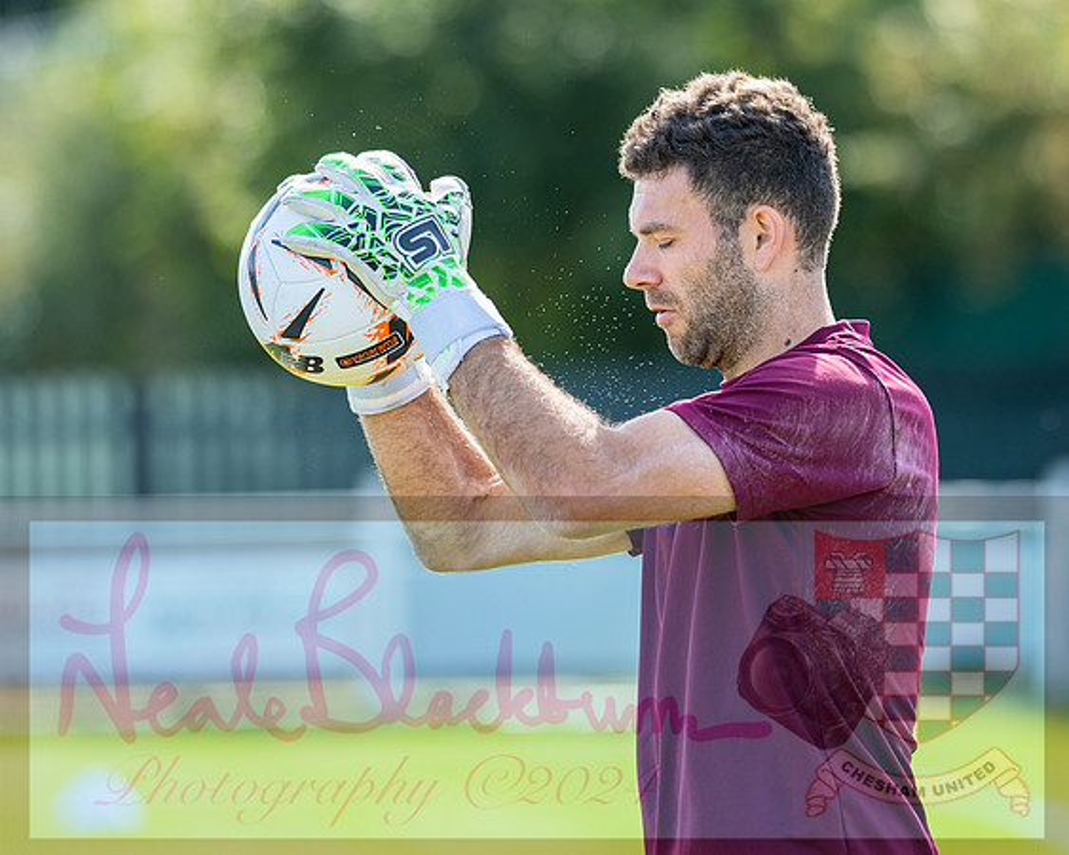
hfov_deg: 6.7
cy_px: 314
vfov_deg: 5.4
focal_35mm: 288
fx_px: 9106
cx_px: 659
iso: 80
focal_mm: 135
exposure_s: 1/800
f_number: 1.8
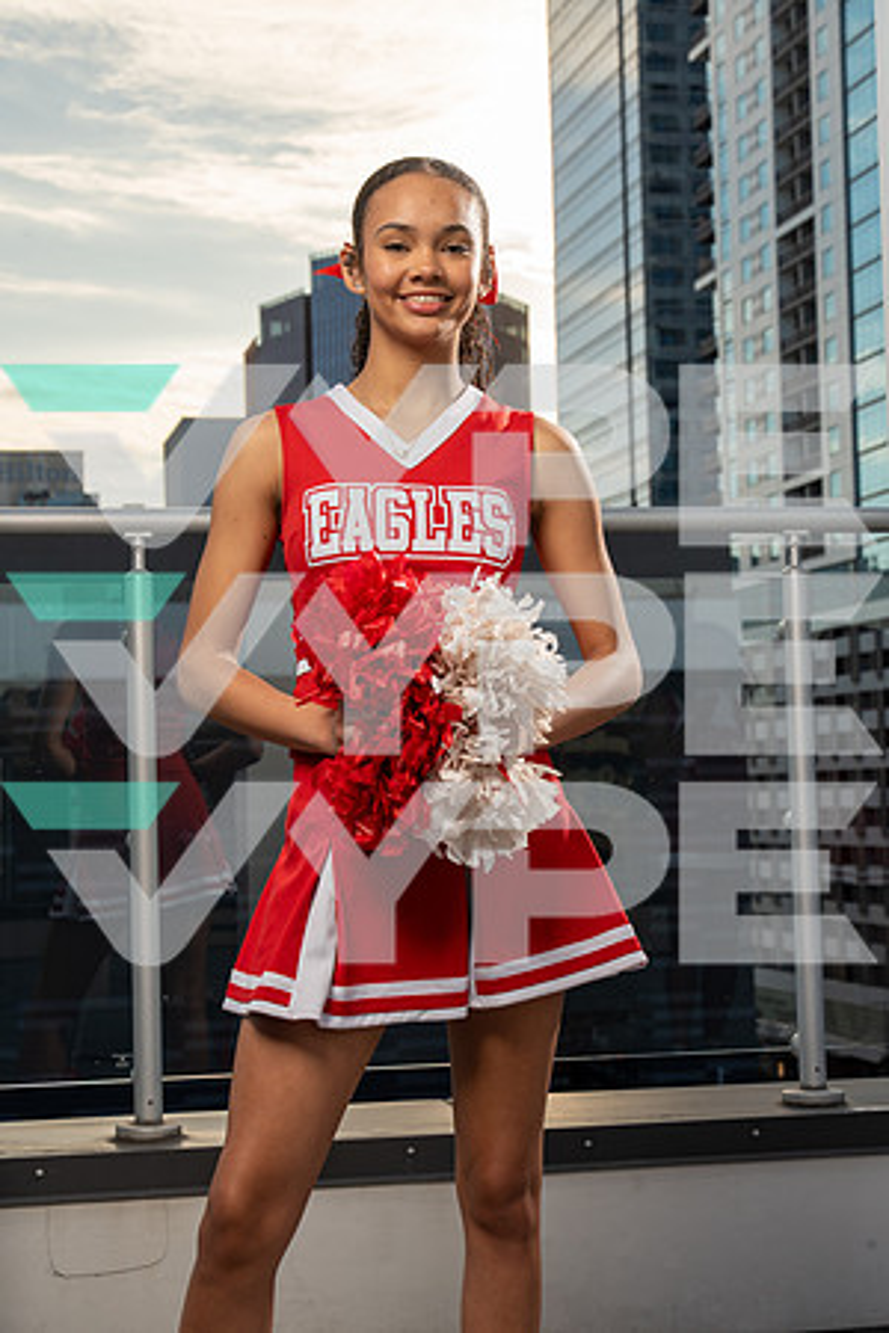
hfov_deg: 19.5
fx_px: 2593
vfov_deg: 28.8
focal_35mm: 70
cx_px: 444
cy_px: 666
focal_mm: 70
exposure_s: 1/250
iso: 100
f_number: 9
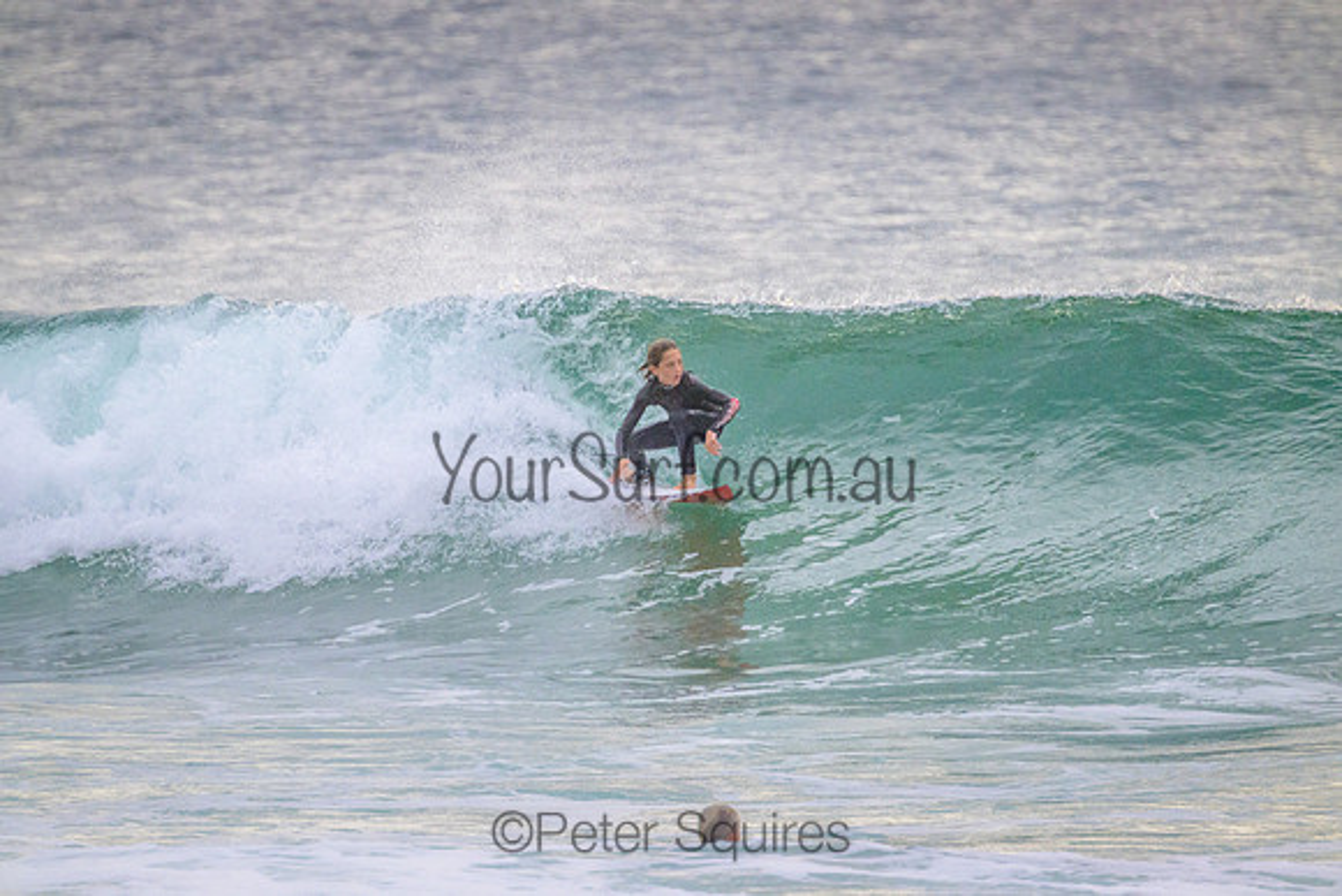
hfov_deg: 2.6
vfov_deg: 1.7
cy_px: 448
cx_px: 671
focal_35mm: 800
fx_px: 29828
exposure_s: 1/2000
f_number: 11
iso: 2200
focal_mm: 800
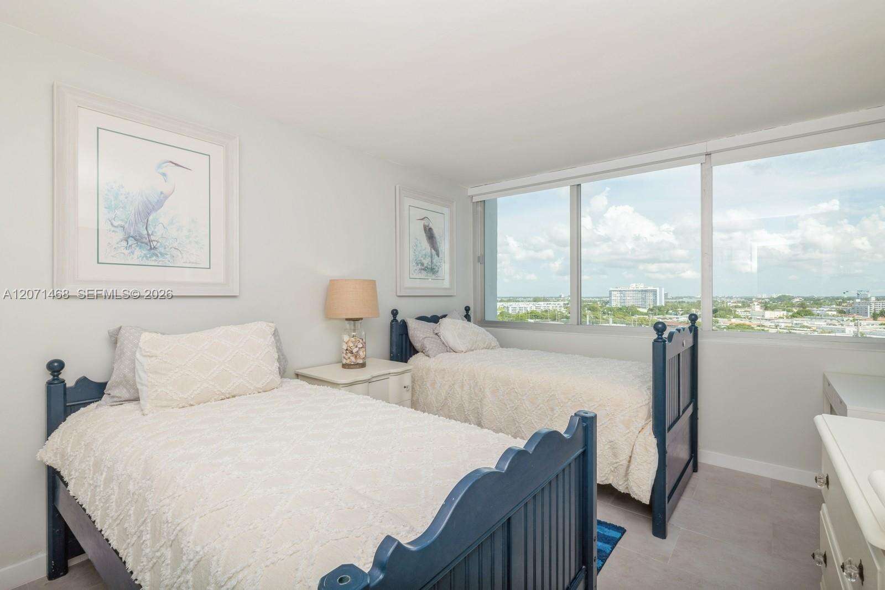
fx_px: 393
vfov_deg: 73.8
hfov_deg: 96.7
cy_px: 295
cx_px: 442
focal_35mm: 16
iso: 200
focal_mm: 16
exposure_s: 1/160
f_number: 10
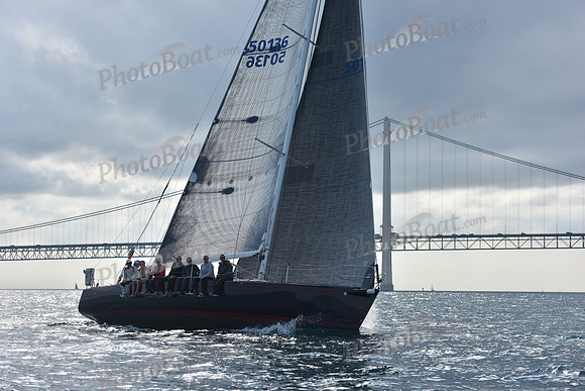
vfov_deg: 14.4
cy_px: 196
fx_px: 1544
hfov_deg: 21.5
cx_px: 292
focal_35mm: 95
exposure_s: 1/1600
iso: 250
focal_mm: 95
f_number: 6.3
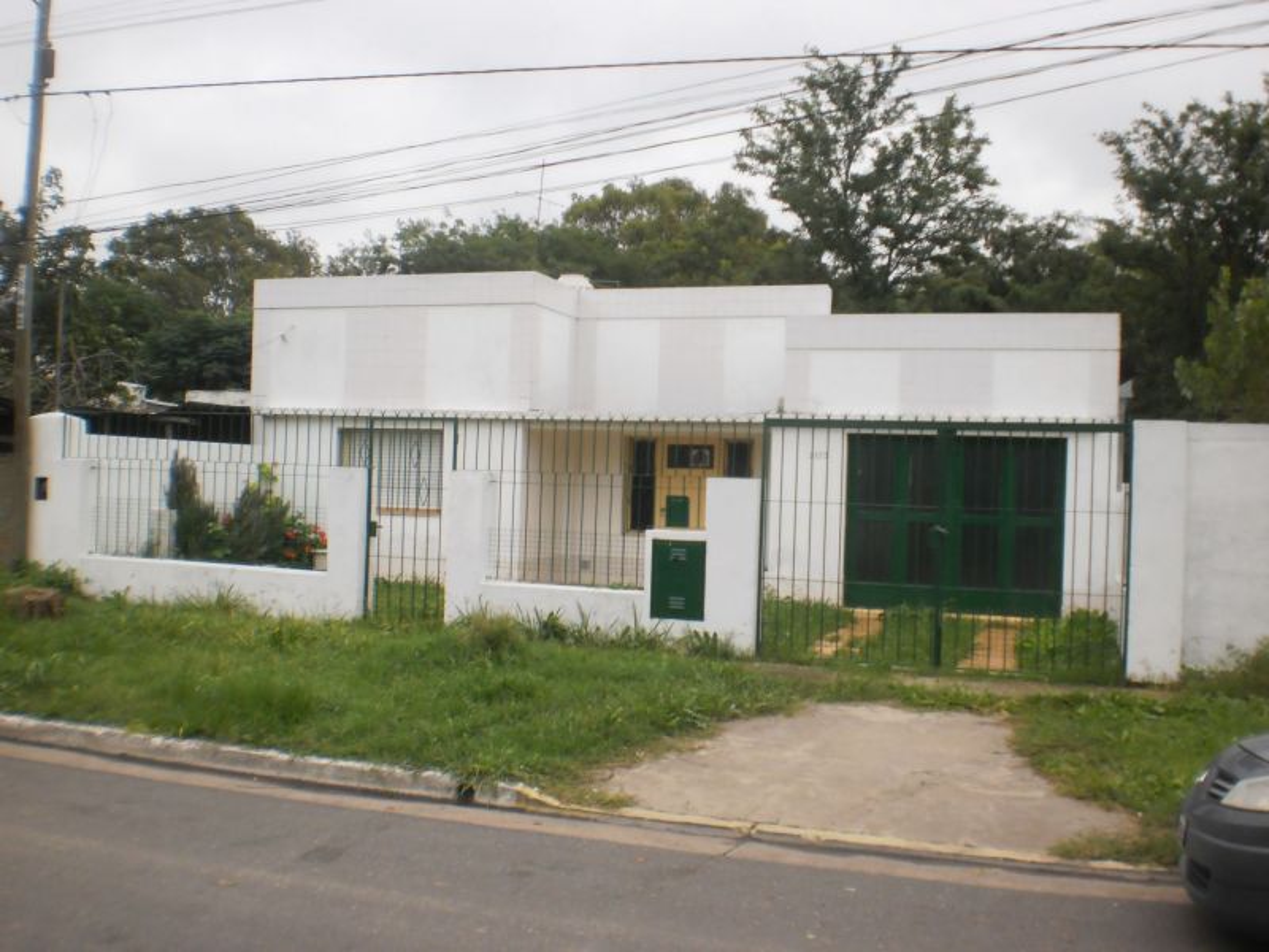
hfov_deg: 51.4
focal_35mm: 36
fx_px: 1320
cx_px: 634
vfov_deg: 39.7
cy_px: 476
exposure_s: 1/800
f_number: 4.6
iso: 200
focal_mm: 6.3
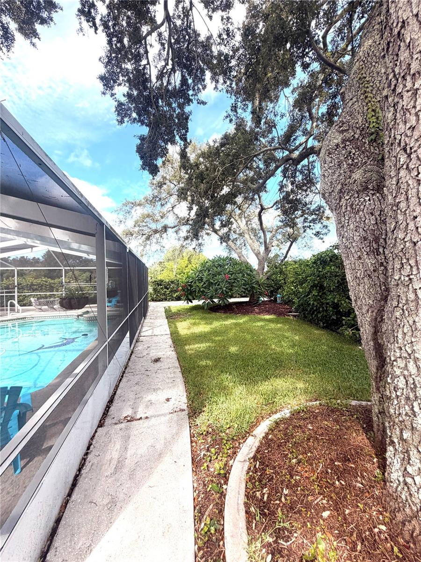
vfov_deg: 102.1
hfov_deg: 85.7
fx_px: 227
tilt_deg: -4.5
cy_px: 281
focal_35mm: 14
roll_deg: +2.1
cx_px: 210
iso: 50
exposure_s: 1/502
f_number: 2.2
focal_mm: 2.22
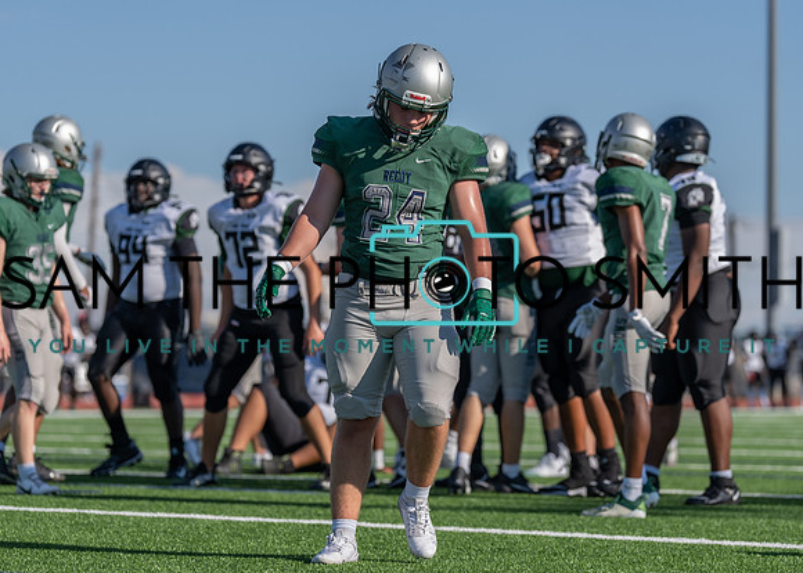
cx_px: 391
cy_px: 259
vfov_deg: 9.4
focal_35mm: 153
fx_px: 3492
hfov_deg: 13.1
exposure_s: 1/2000
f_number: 2.8
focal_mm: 124
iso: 100
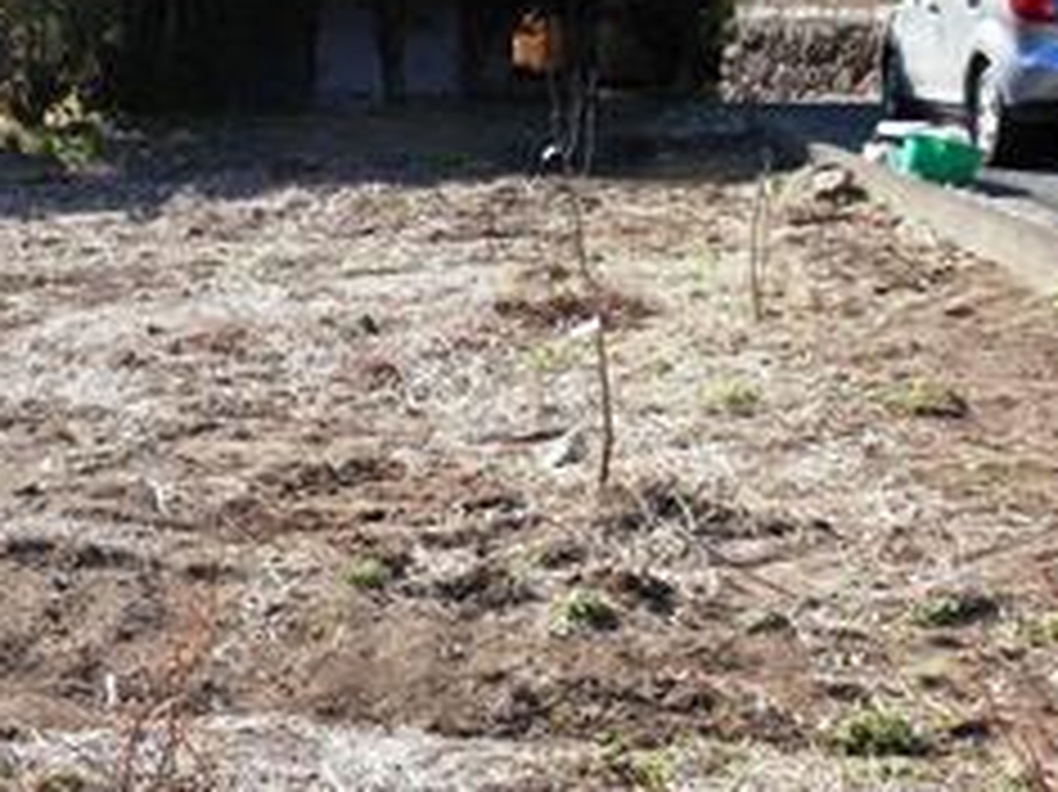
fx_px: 1772
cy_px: 418
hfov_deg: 32.6
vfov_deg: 25.2
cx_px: 254
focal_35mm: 58
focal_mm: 6
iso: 80
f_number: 3.4
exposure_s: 1/500
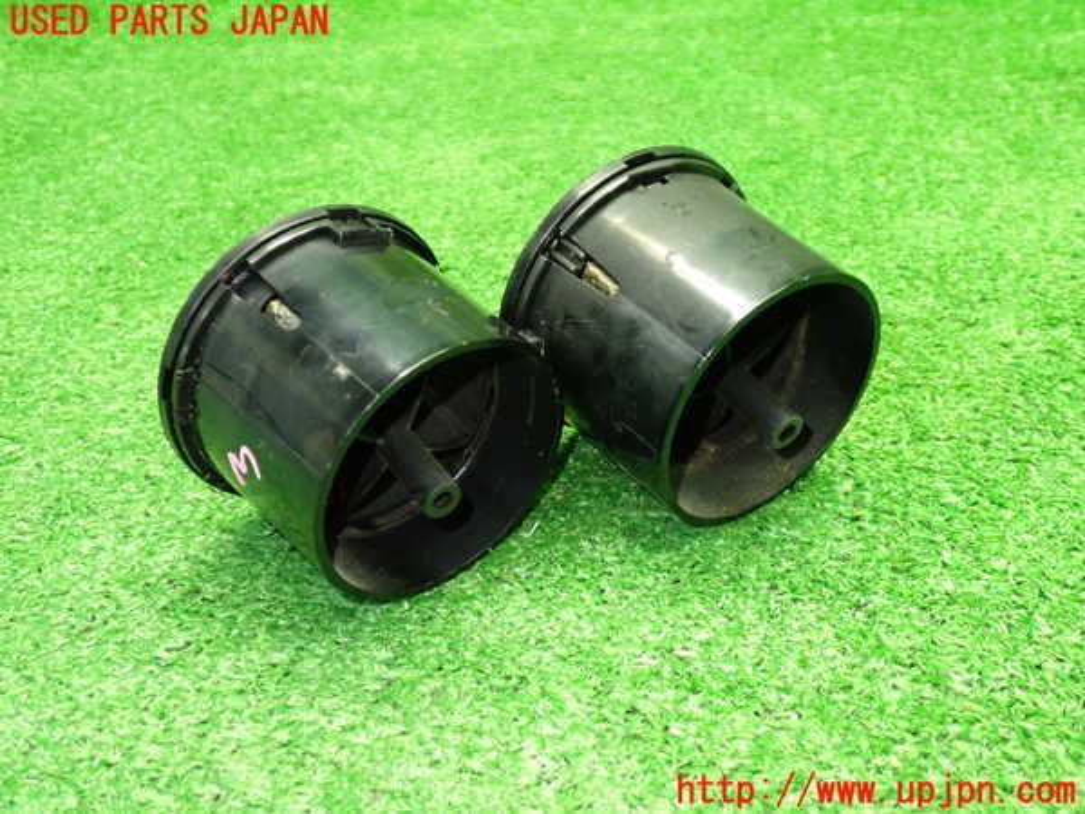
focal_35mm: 36
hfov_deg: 51.4
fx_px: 1128
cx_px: 542
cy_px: 407
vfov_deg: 39.7
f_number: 2.5
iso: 640
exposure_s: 1/40
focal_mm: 6.37
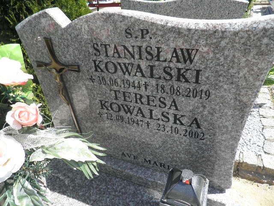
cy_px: 103
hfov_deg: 71.6
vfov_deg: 56.8
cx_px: 137
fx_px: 190
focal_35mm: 24
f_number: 8.3
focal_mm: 4.3
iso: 64
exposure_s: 1/80
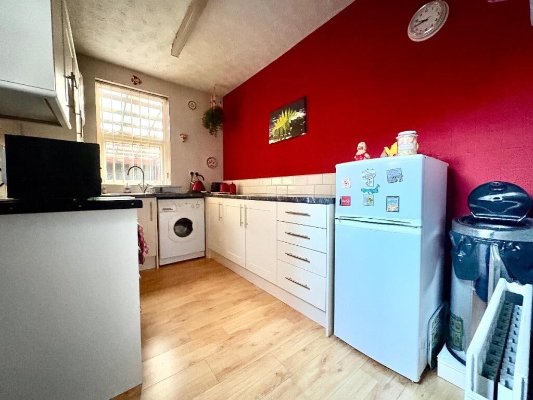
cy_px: 200
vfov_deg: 85.7
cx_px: 266
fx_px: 216
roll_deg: +0.7
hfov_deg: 102.1
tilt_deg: -1.8
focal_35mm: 14
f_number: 2.2
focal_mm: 2.22
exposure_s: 1/50
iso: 800
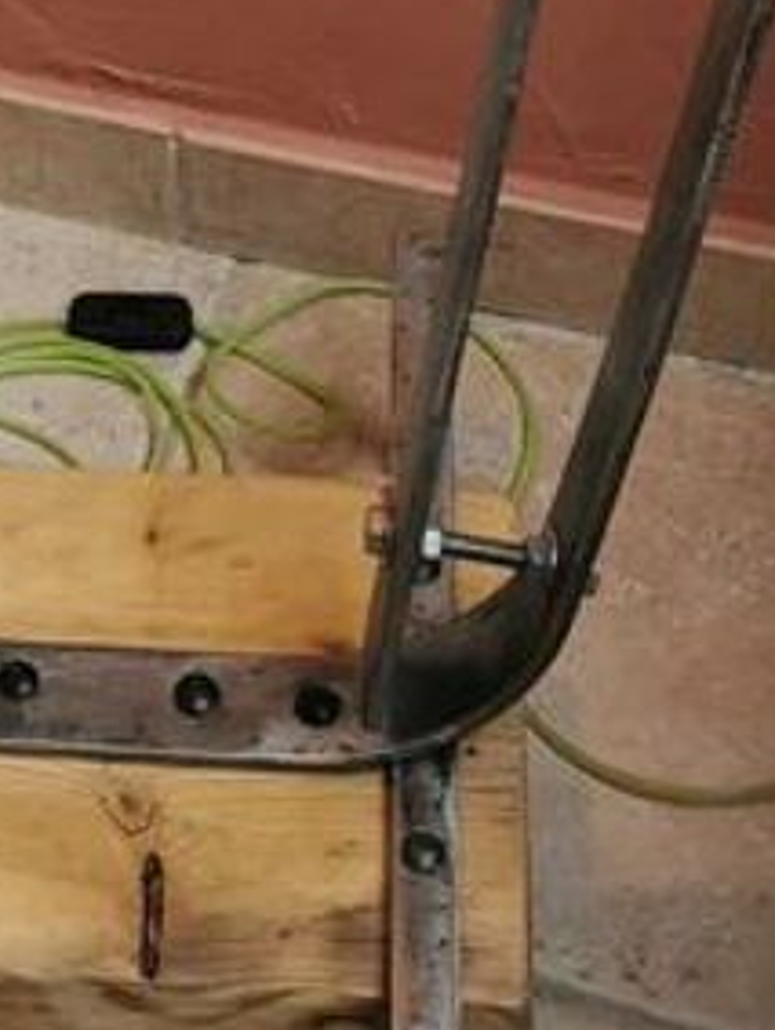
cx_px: -186
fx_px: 3783
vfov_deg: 13.9
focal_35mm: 127
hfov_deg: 11.4
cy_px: -770
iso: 160
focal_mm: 5.58
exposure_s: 1/100
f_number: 1.8
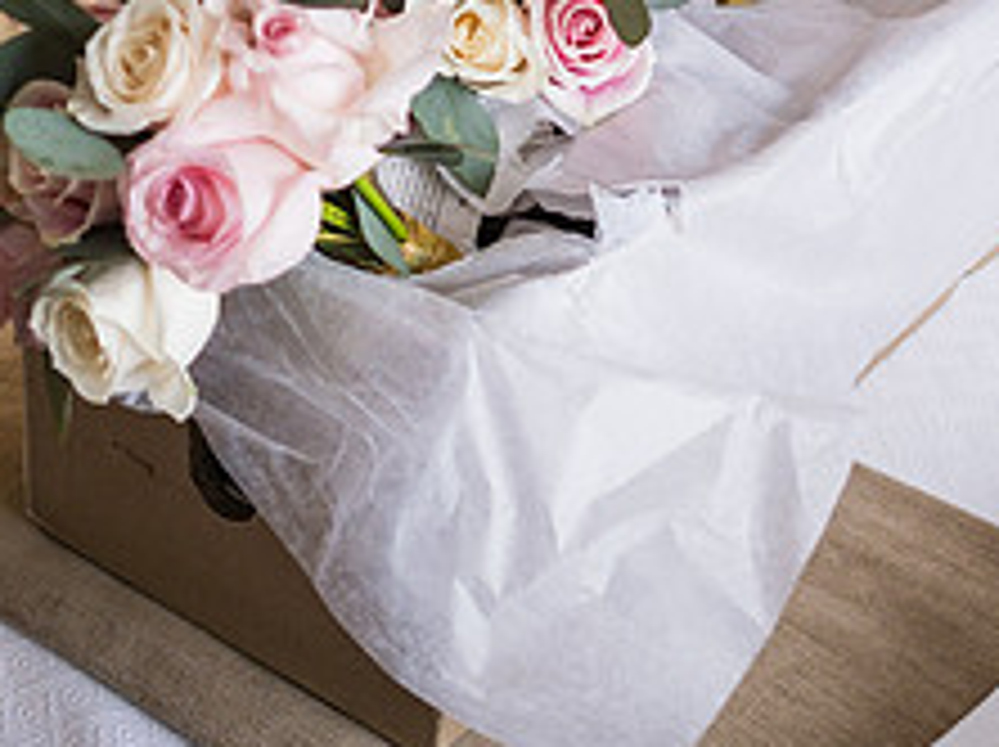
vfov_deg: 16.2
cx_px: 680
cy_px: -101
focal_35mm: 88
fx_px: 2537
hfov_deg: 22.2
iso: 320
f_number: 2
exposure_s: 1/125
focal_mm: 23
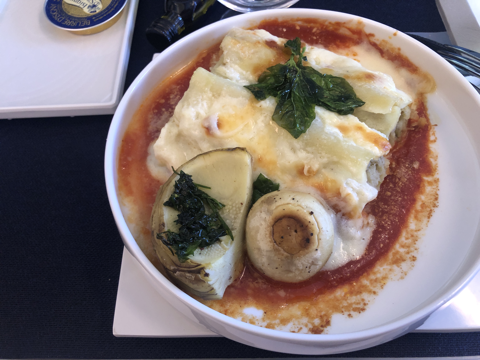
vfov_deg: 49.7
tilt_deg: -59.4
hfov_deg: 63.4
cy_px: 180
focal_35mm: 28
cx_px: 240
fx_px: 388
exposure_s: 1/14
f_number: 1.8
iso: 100
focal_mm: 3.99
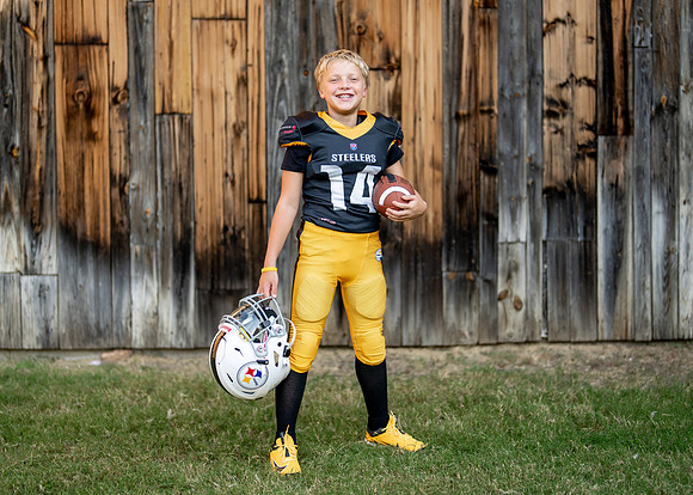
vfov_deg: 23.3
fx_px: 1197
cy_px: 246
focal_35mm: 61
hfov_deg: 32.3
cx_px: 360
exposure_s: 1/2000
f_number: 1.2
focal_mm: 50
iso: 100
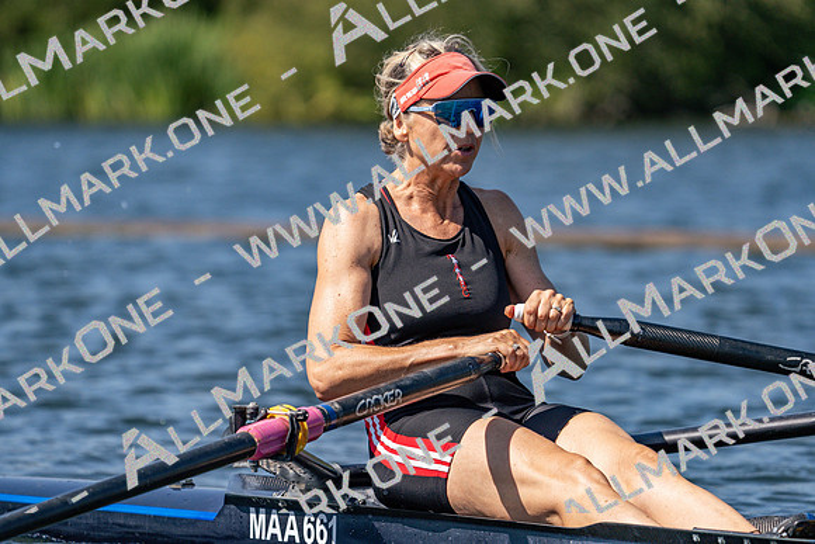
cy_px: 272
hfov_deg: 6.0
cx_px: 408
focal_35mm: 344
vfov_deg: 4.0
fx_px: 7789
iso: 320
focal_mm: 344
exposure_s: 1/2000
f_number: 6.3
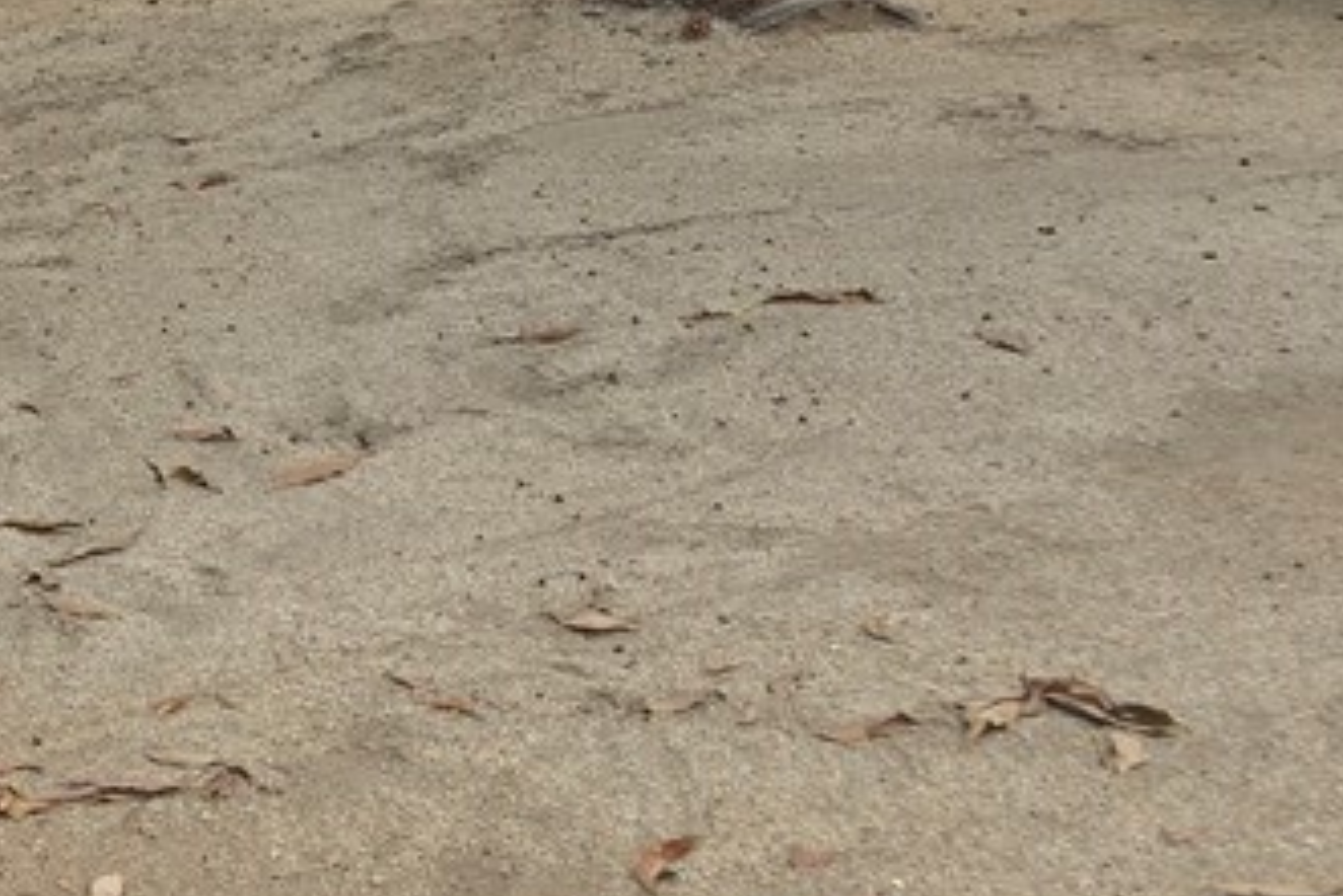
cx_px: -134
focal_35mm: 74
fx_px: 2762
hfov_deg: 25.4
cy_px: 49
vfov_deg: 18.1
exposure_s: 1/873
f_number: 1.8
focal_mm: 5.4
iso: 25
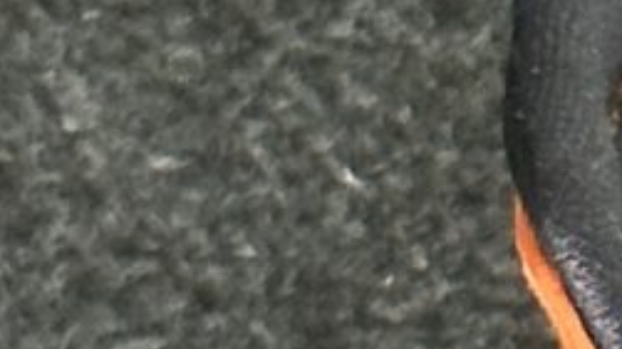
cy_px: 1337
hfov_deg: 3.9
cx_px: 1814
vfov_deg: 2.2
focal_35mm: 534
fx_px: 8804
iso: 250
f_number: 1.78
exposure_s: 1/33
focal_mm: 6.86
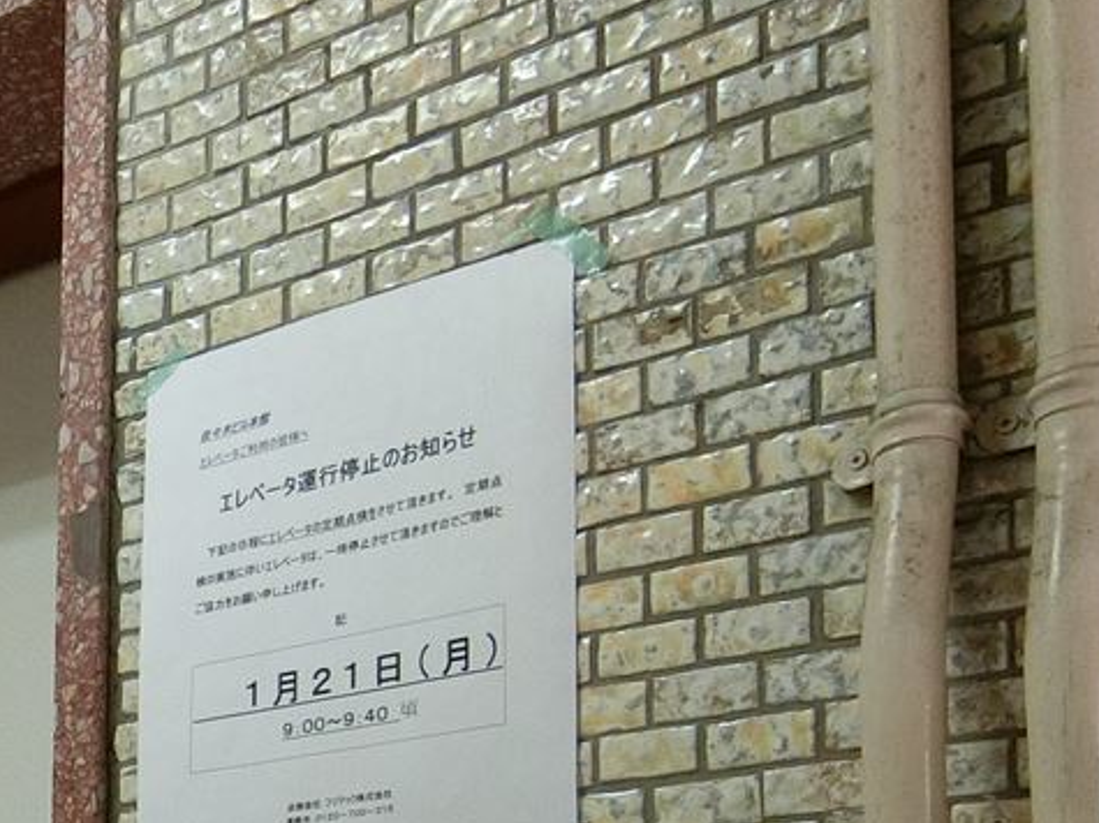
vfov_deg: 20.6
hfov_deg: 26.9
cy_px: 1112
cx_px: -208
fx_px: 2031
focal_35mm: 64
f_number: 2.7
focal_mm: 4.06
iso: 320
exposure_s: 1/125
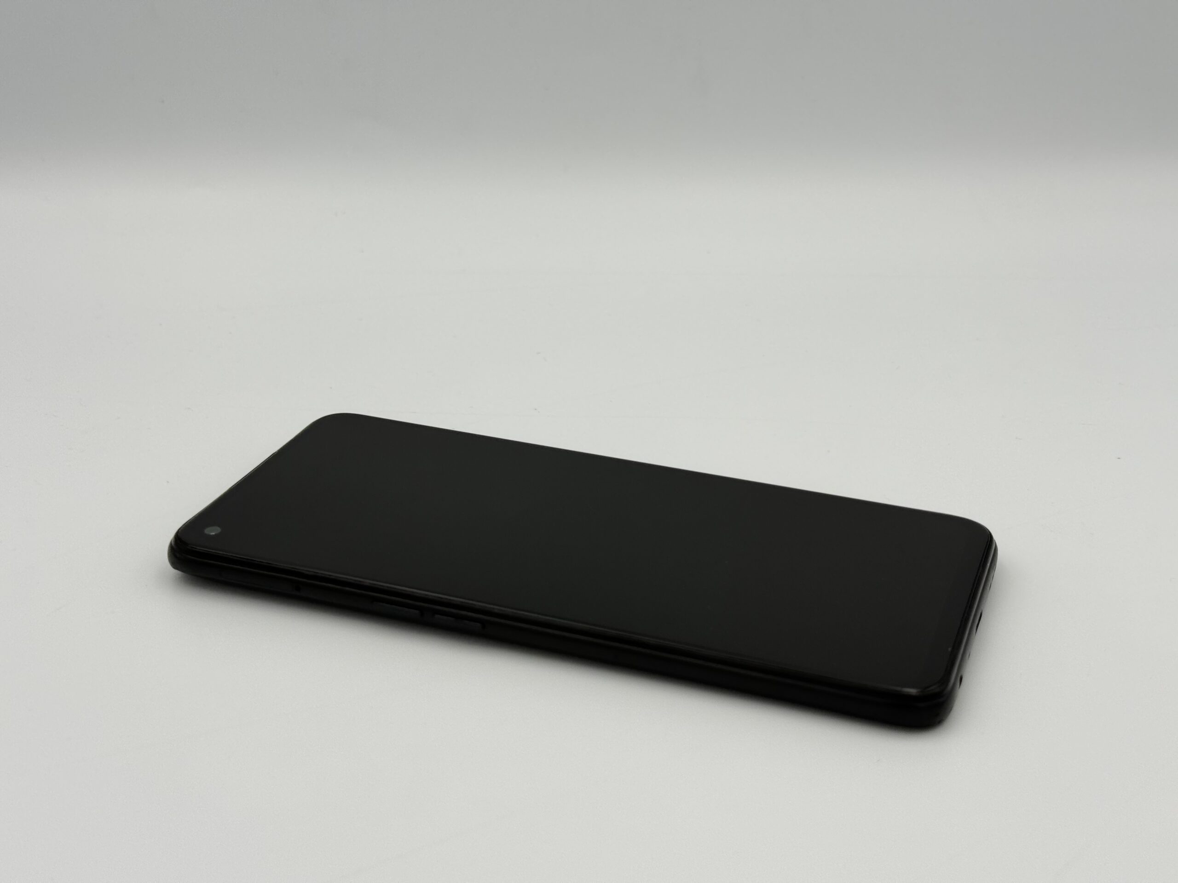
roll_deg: -0.4
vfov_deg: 30.3
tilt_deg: -23.9
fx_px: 1633
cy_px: 442
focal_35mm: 48
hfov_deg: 39.7
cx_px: 589
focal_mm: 6.76
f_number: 1.78
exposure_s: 1/794
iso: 100
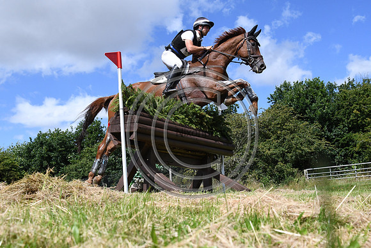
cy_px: 124
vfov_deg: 36.9
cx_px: 186
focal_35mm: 36
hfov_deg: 53.1
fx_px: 371
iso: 1400
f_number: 8
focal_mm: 24
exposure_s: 1/4000
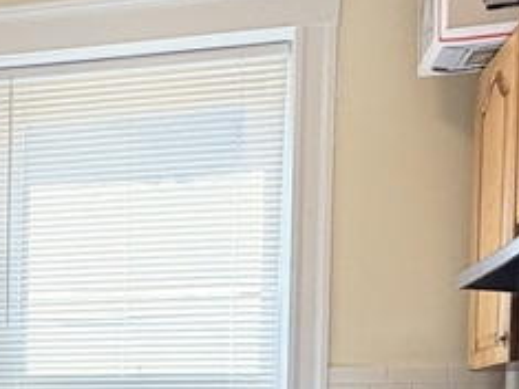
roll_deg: -0.4
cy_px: 486
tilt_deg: -2.7
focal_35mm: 61
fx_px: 914
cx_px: -35
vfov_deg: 21.9
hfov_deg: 29.0
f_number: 2.2
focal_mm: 2.22
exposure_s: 1/120
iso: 125
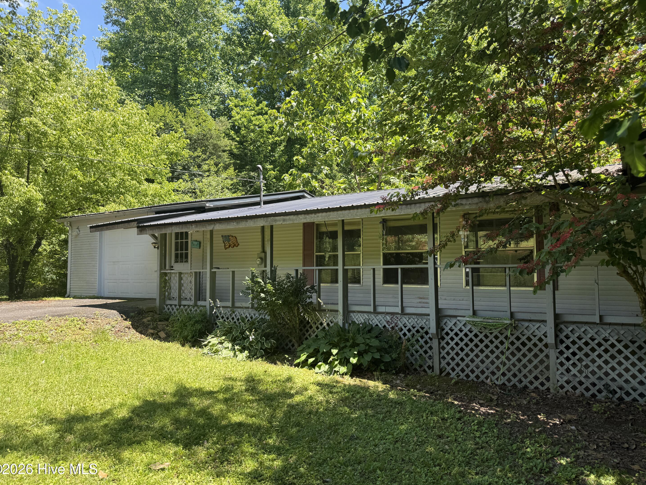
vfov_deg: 54.9
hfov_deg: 69.4
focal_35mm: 25
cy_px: 240
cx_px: 327
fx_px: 467
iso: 80
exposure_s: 1/772
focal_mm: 6.76
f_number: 1.78
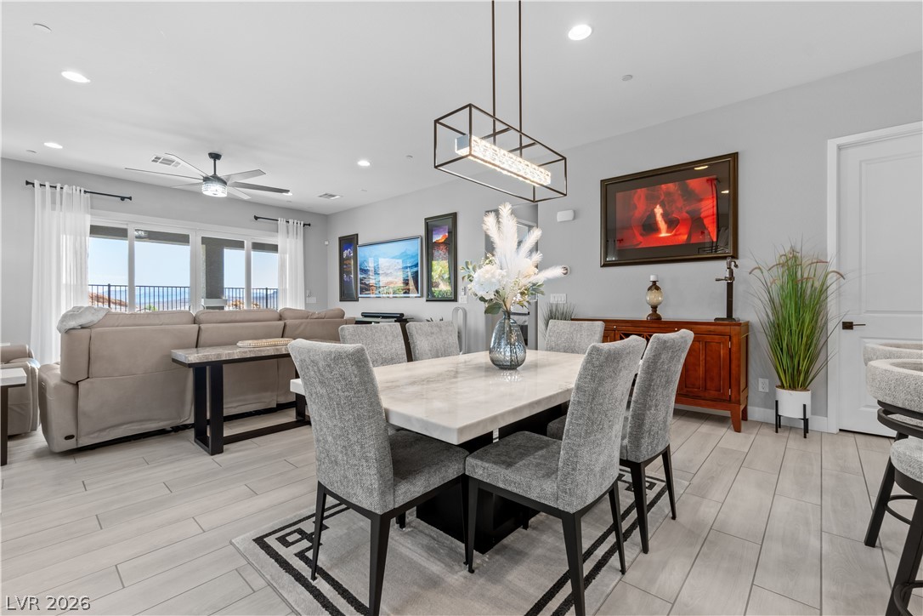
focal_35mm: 15
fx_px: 385
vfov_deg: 77.3
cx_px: 462
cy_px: 308
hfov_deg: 100.4
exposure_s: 1/1.25
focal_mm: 10
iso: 100
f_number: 9
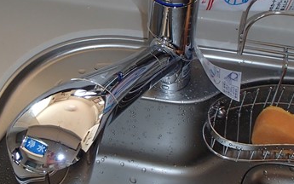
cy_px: 78
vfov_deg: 23.6
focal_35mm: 55
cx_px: 112
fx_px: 441
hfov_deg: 36.7
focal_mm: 5
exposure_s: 1/30
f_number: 3.9
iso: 400
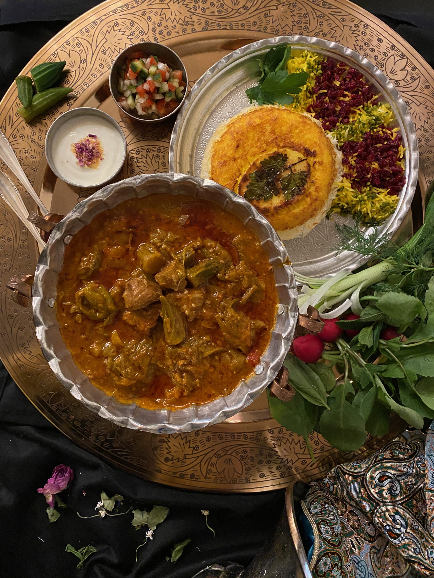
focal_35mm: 26
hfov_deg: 53.1
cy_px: 289
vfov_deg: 67.3
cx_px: 217
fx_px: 435
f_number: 1.8
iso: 800
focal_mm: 4.25
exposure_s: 1/25
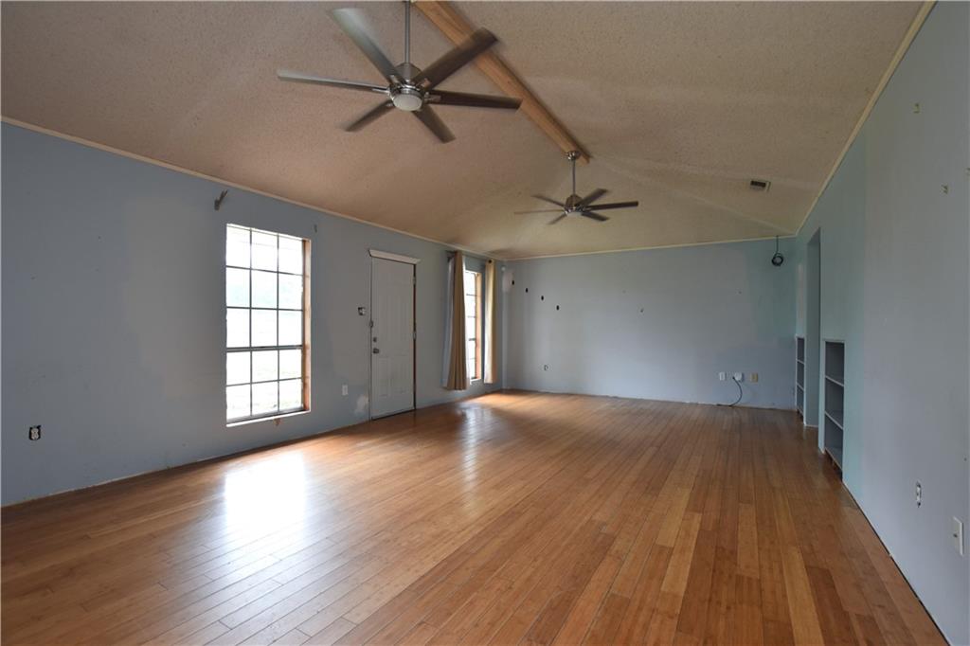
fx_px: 404
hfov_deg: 100.4
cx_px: 485
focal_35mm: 15
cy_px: 323
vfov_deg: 77.3
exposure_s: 1/80
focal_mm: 10
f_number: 4.5
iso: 400
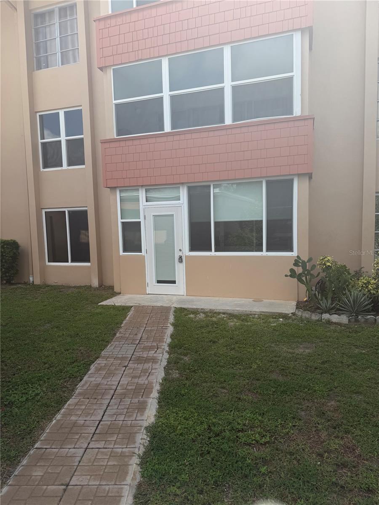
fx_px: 350
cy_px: 252
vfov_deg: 71.6
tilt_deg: -4.6
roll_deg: +2.3
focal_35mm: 24
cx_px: 190
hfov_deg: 56.8
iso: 80
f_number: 1.78
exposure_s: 1/4167
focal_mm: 6.76
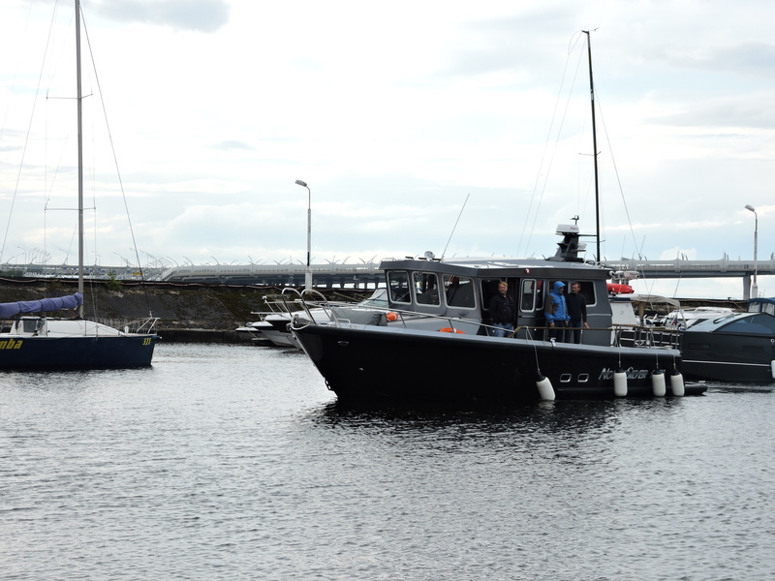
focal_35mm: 95
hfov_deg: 20.7
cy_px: 290
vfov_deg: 15.6
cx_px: 388
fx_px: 2127
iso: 100
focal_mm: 17
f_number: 4.8
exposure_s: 1/400
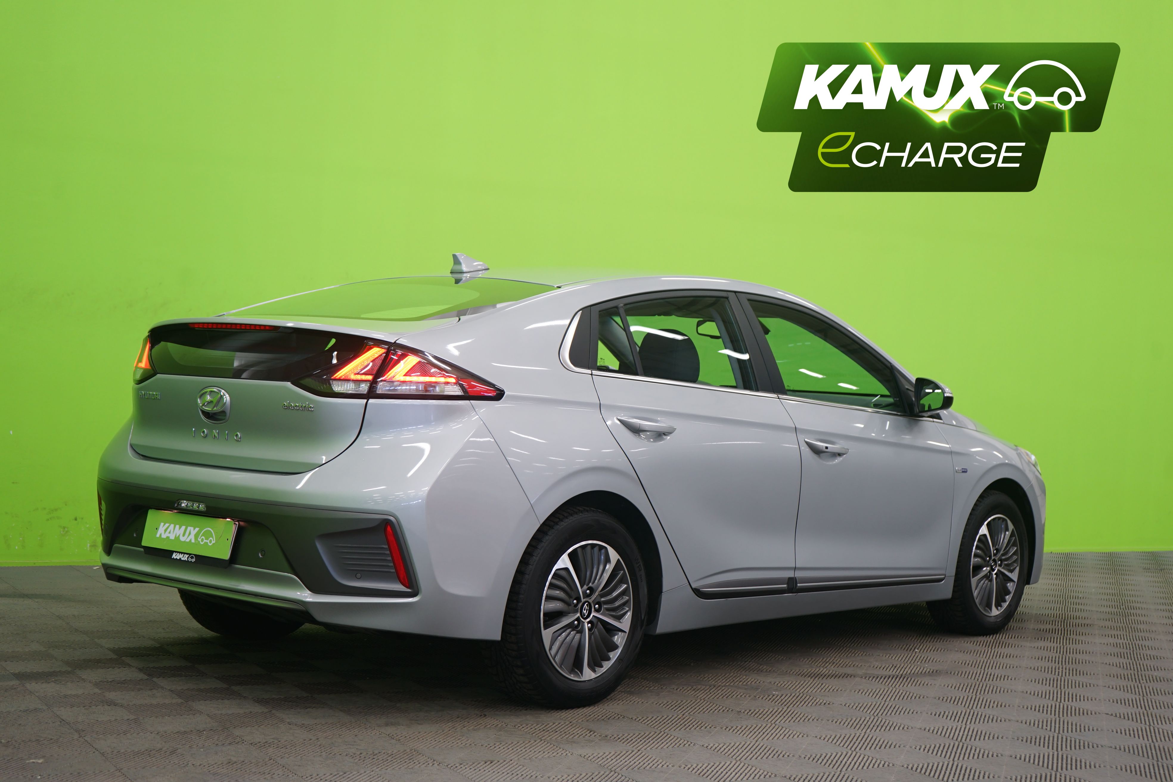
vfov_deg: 27.0
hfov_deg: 39.6
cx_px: 586
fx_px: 1629
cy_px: 391
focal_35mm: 50
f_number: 5
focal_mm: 50
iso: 400
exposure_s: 1/8
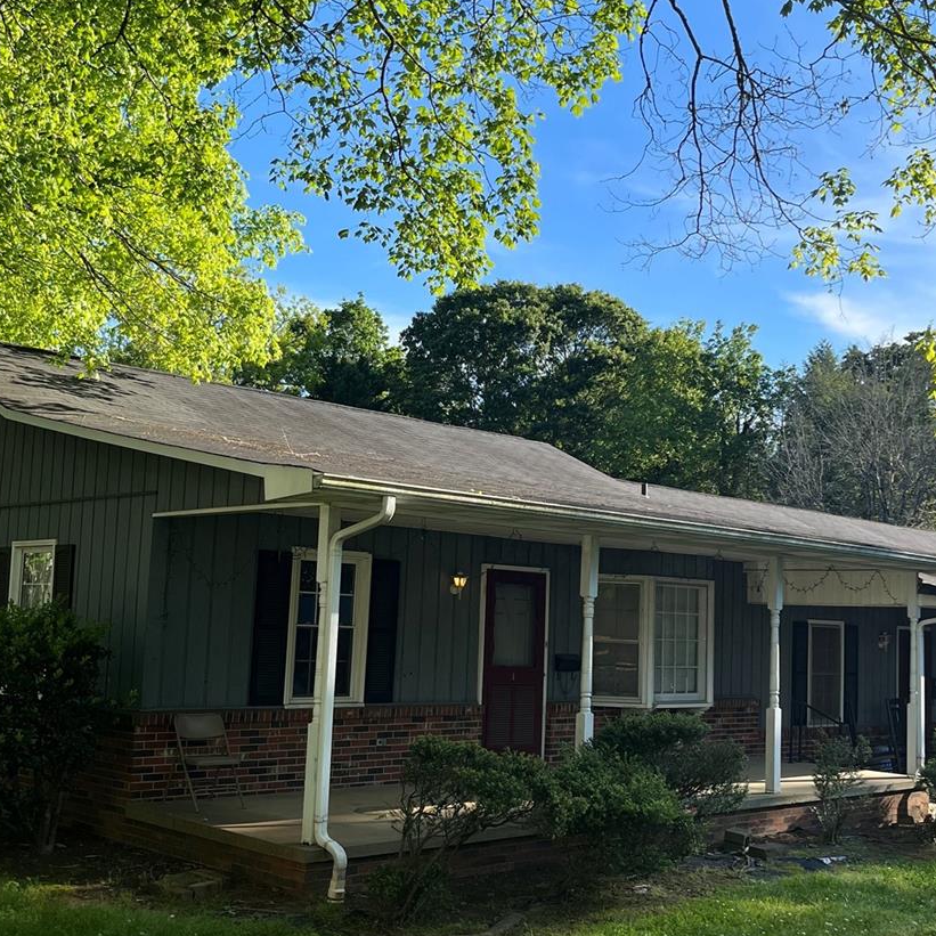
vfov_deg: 39.2
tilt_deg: +6.0
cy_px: 490
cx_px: 532
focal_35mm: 43
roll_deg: -1.6
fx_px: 1315
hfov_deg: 39.1
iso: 50
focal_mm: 5.1
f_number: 1.6
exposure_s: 1/1422
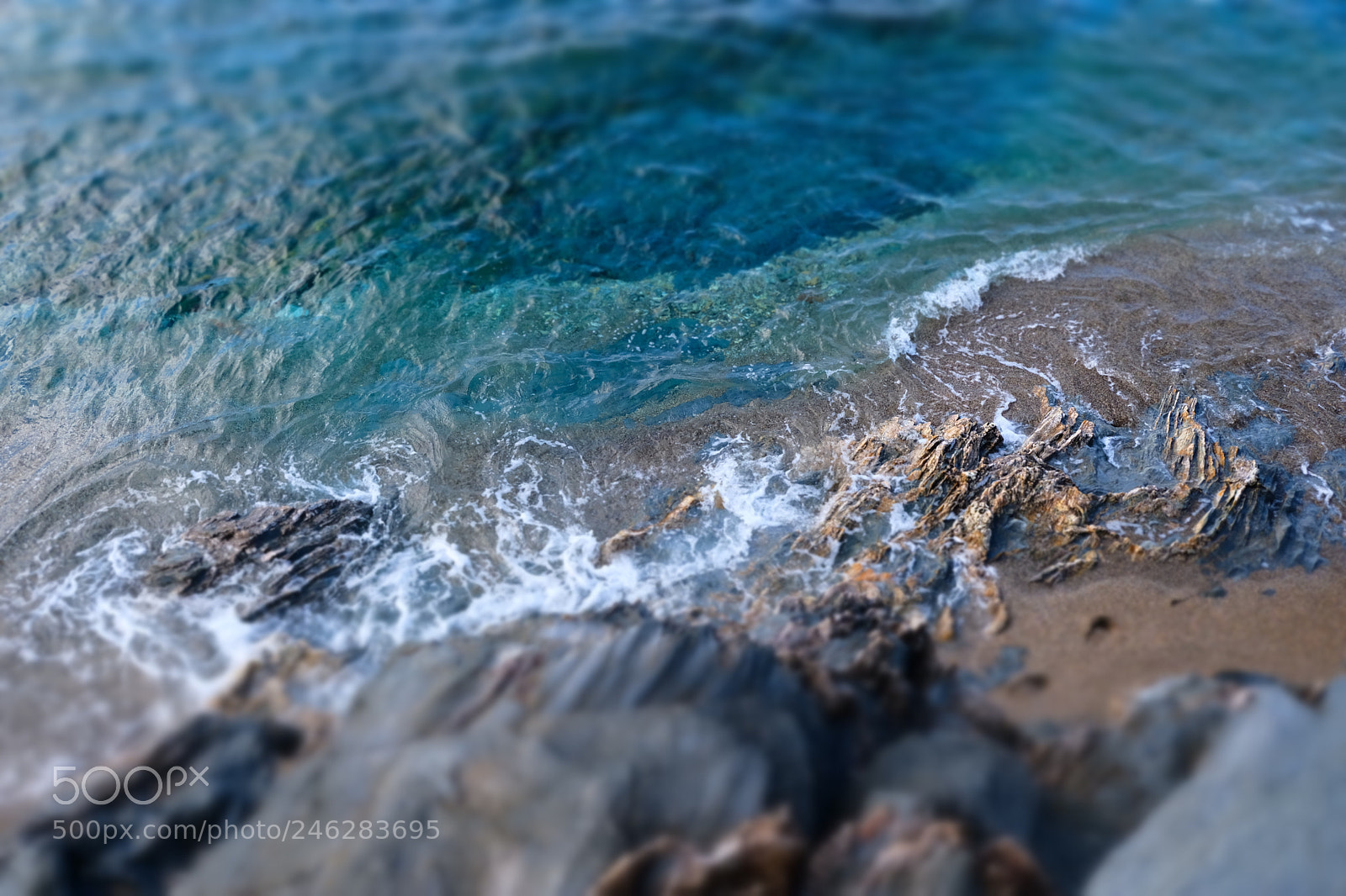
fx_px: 1308
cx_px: 673
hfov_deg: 54.4
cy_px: 448
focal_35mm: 35
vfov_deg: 37.8
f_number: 4
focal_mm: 23.3
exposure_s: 1/500
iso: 200
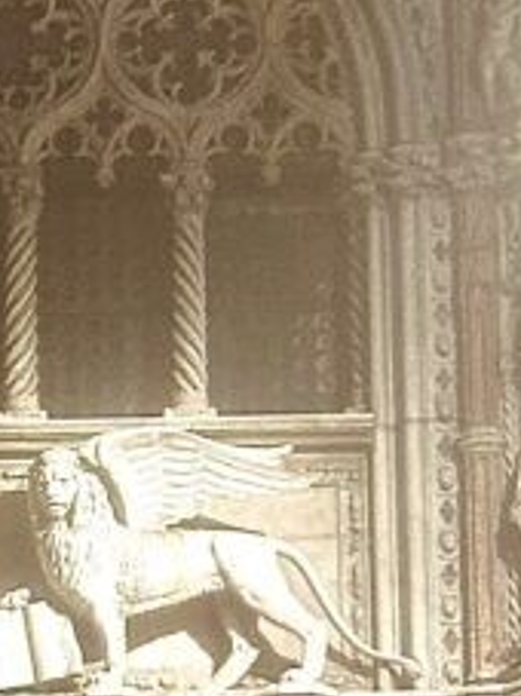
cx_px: 64
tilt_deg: +14.4
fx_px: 4359
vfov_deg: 9.1
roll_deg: -0.1
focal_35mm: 217
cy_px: 533
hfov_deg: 6.8
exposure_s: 1/25
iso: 500
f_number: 1.78
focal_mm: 6.86
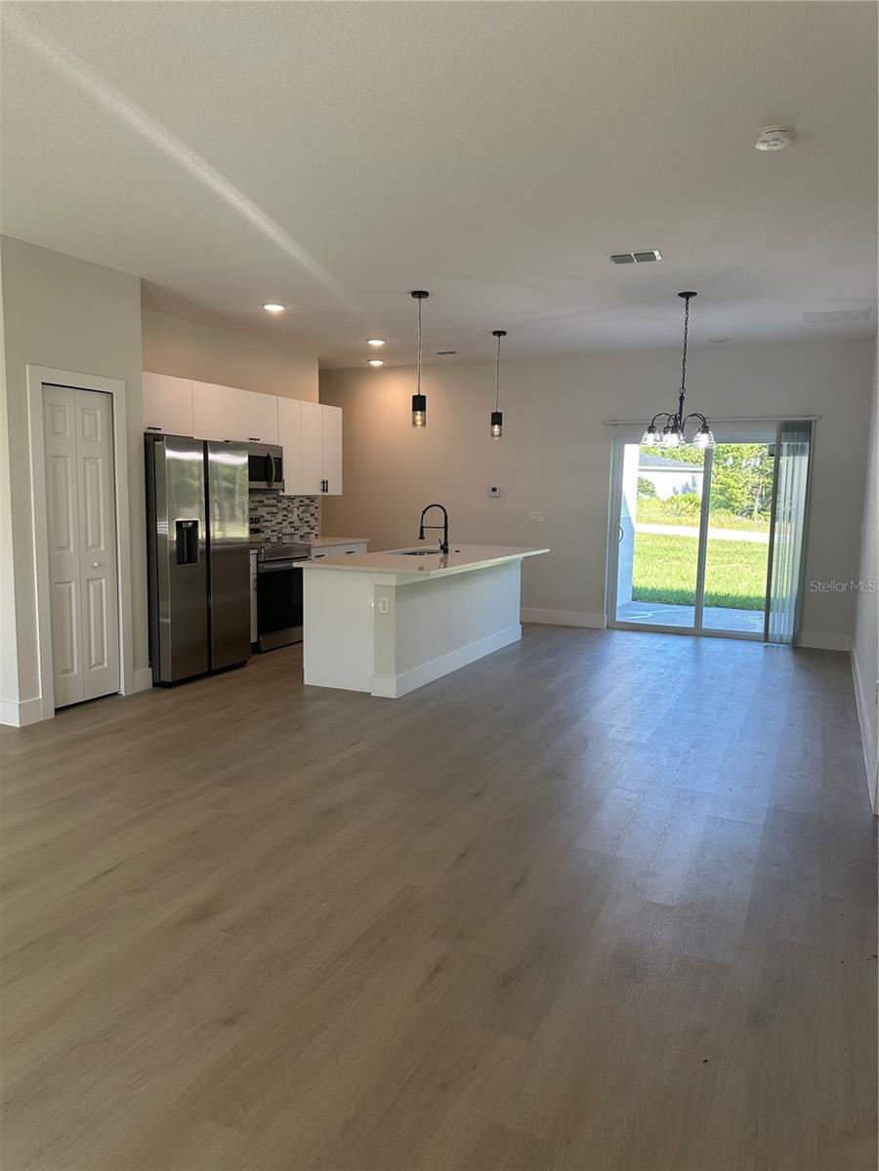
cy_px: 586
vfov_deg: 71.6
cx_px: 440
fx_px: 813
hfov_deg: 56.8
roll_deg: -1.8
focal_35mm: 24
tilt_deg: -6.3
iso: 80
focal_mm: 6.86
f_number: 1.78
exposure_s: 1/166
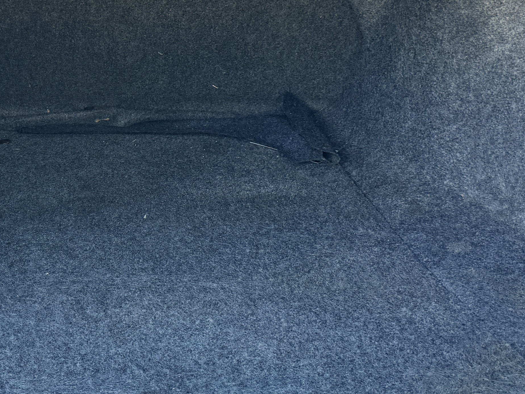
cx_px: 103
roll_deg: -0.2
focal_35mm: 74
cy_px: 163
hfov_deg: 25.9
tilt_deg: -21.7
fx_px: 1122
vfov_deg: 19.9
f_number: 1.78
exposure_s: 1/137
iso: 50
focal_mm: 6.76
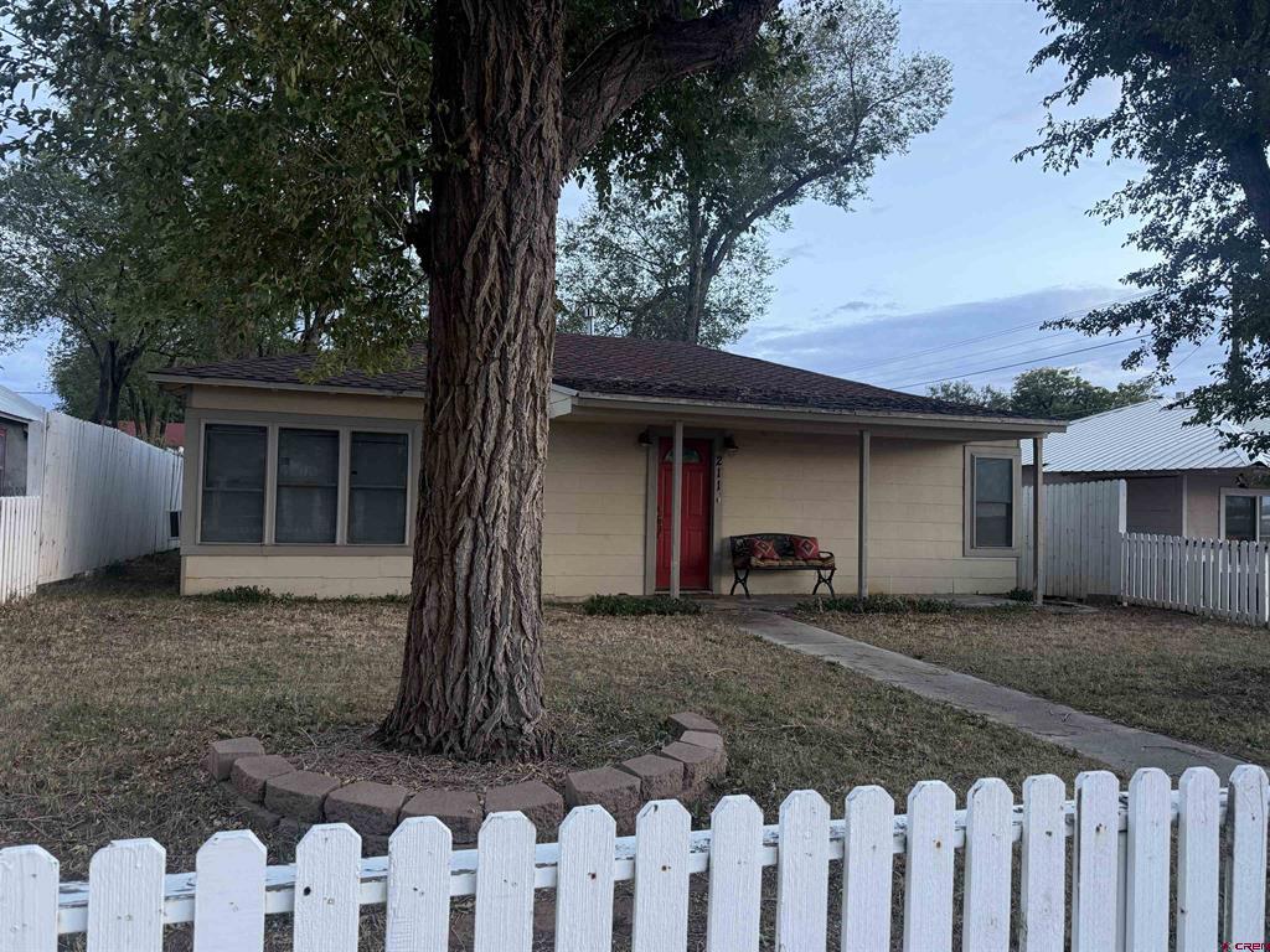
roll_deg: -1.3
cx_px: 635
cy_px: 476
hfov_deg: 71.6
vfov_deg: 56.8
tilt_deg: +2.8
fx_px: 881
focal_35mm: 24
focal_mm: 6.76
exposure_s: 1/85
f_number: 1.78
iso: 200
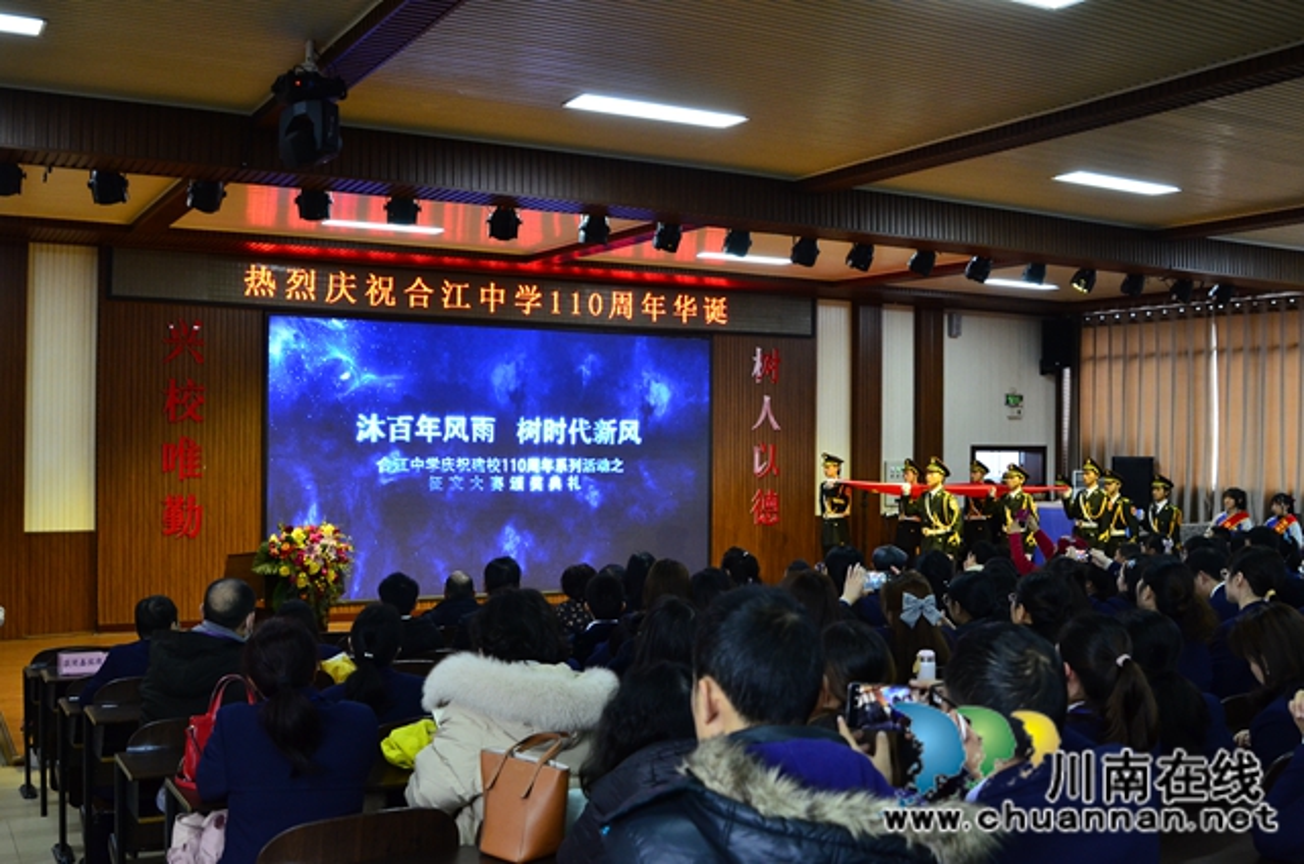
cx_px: 652
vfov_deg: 36.7
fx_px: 1301
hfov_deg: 53.2
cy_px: 432
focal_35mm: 36
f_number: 5
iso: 1600
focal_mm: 24
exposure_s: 1/60
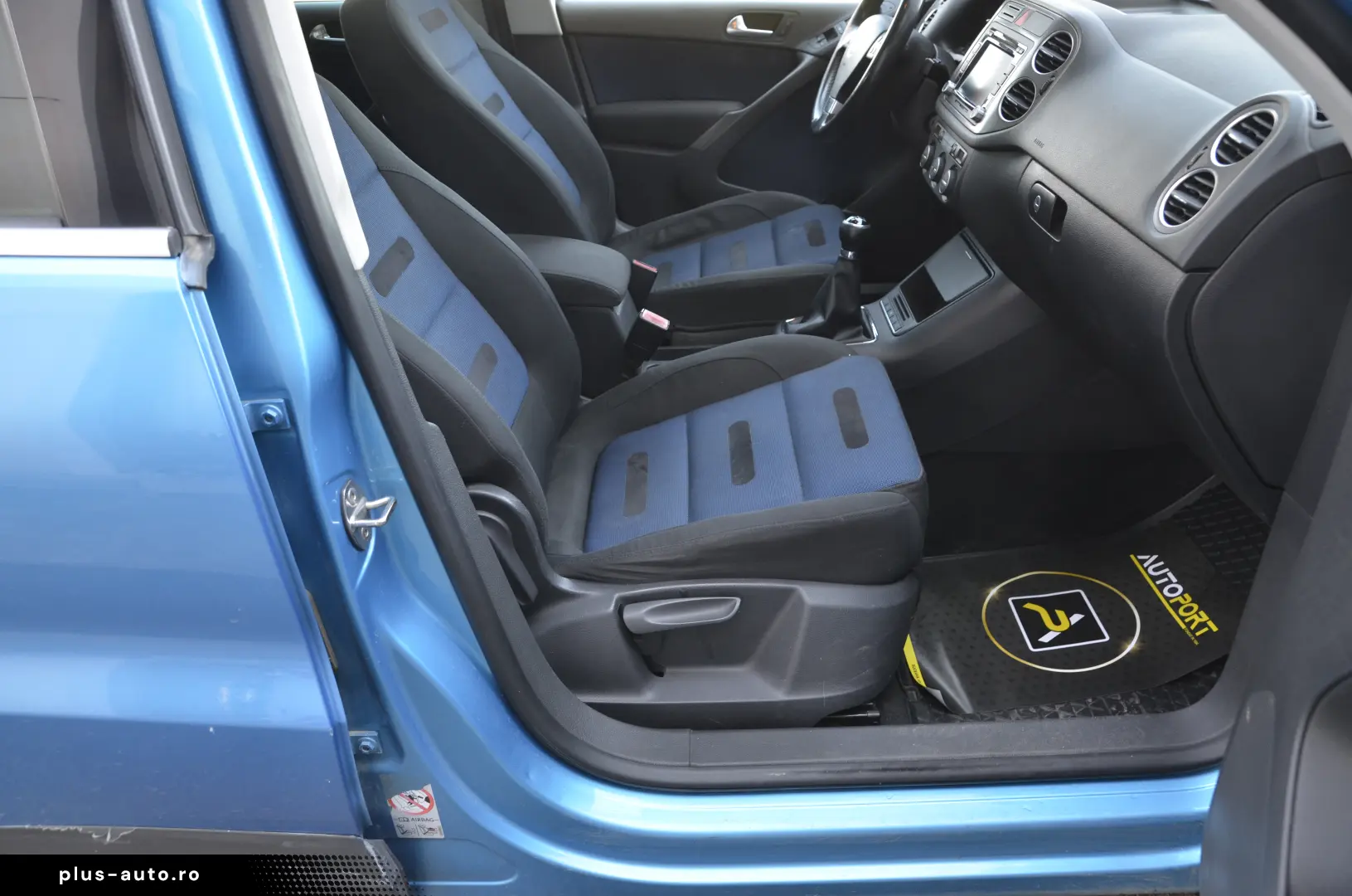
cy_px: 448
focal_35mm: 26
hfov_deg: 70.6
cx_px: 676
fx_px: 956
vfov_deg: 50.2
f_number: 4.5
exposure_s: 1/80
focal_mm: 17
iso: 400
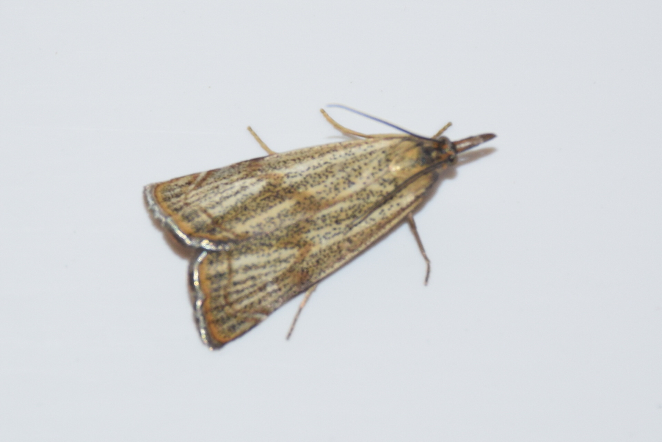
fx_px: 3861
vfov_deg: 6.5
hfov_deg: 9.8
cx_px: 331
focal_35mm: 210
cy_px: 221
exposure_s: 1/60
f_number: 5.6
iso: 400
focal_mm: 140
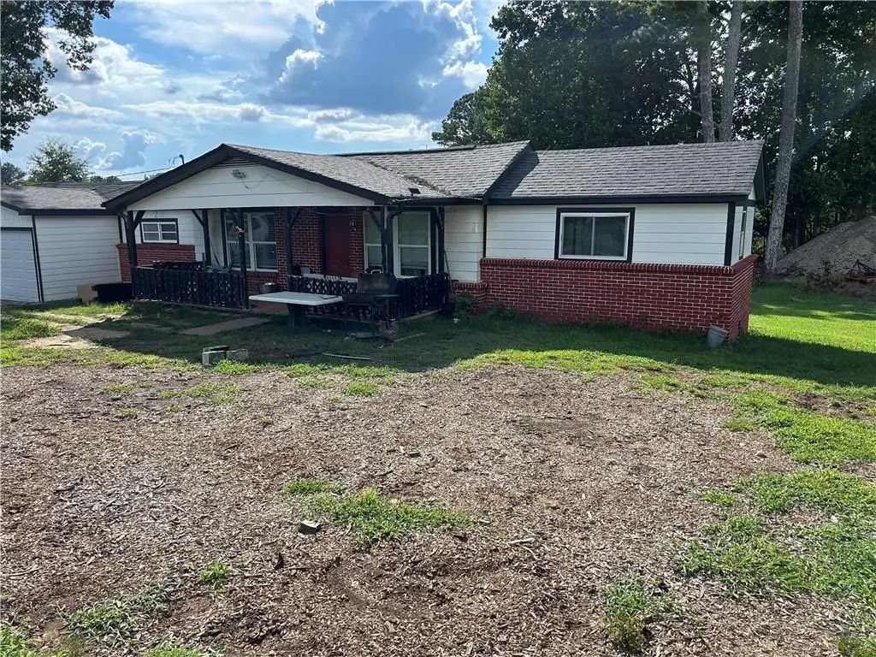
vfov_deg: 53.1
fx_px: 658
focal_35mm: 26
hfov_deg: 67.3
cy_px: 328
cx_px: 438
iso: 50
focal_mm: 5.7
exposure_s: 1/3257
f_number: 1.5
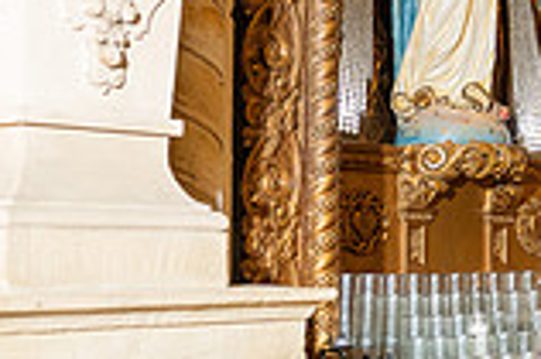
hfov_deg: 19.4
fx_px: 1396
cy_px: 233
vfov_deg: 14.7
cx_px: 790
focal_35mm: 93
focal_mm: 24
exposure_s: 1/200
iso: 1000
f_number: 2.8
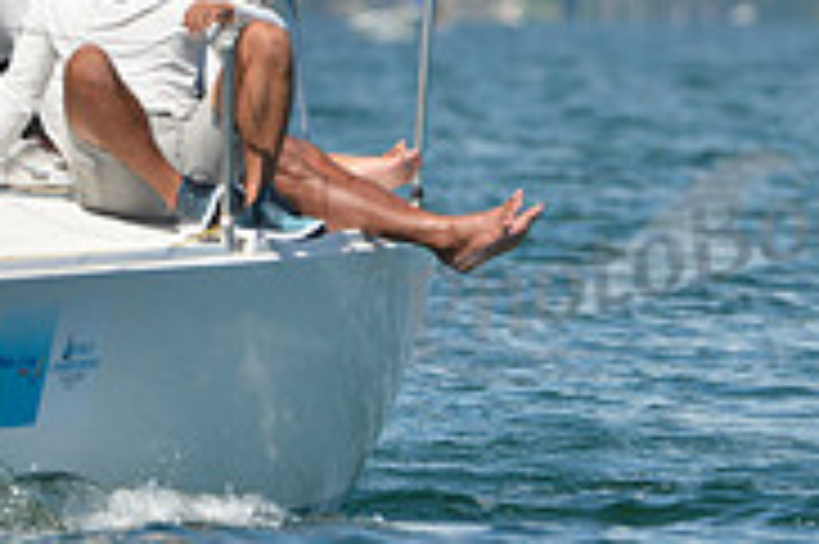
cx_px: 171
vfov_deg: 1.1
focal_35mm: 1277
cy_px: 74
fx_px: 29025
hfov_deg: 1.6
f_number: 6.3
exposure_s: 1/1250
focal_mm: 400
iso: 200
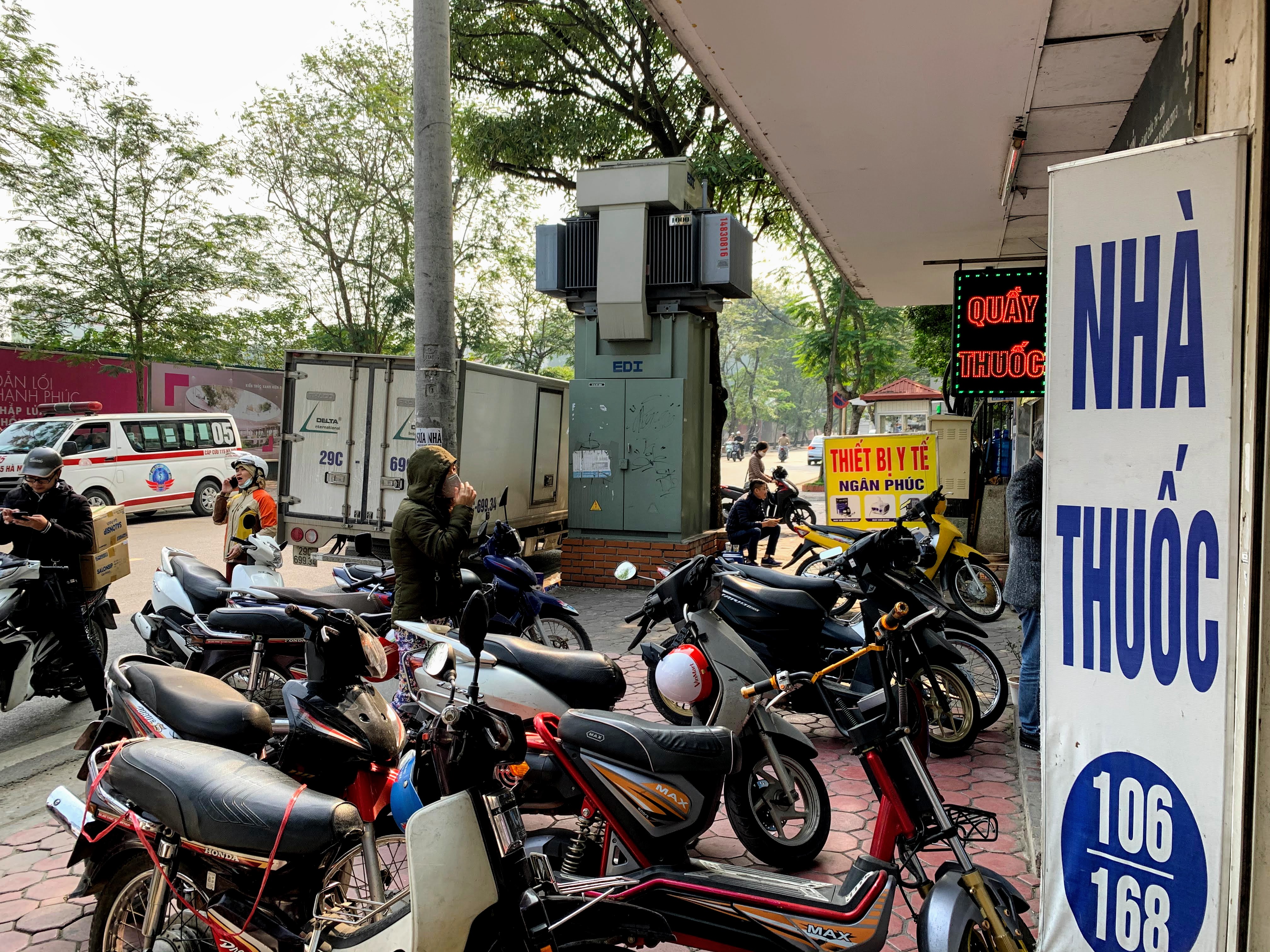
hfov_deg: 67.3
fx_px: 954
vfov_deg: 53.1
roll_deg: -0.6
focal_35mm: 26
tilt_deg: -2.9
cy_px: 476
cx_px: 635
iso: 25
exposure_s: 1/399
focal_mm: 4.25
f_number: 1.8
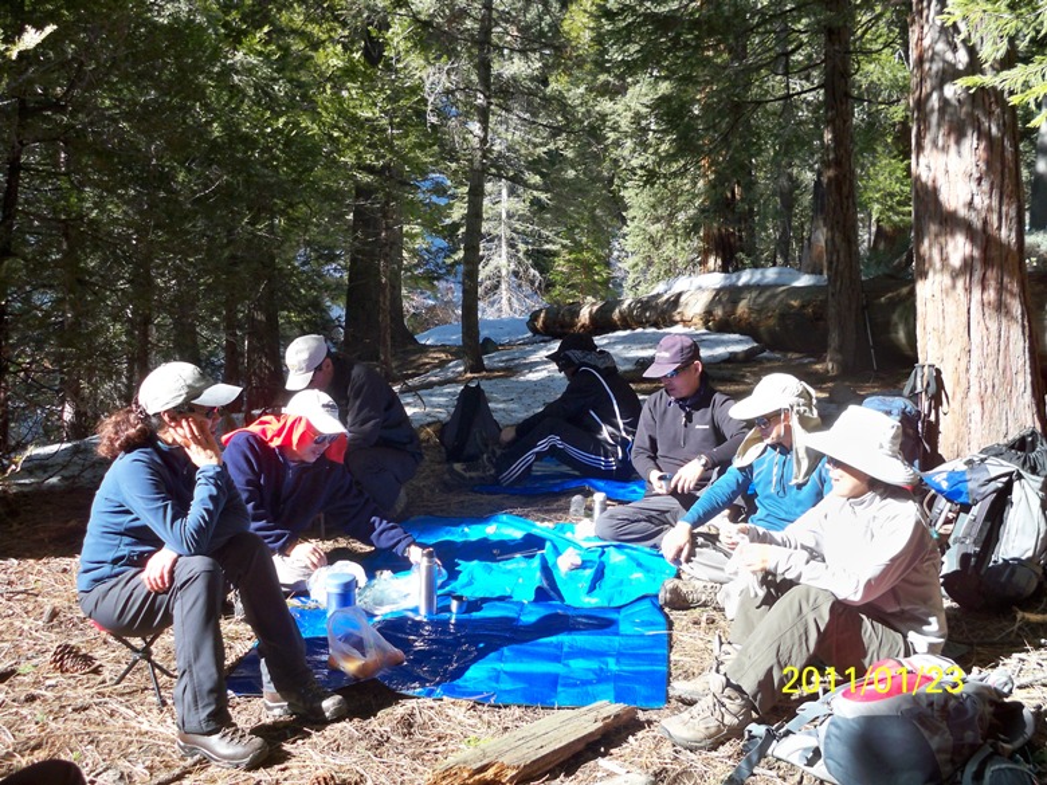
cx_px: 524
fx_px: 1059
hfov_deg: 52.6
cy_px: 392
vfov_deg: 40.7
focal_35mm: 35
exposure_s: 1/200
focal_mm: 6.3
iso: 64
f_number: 3.1
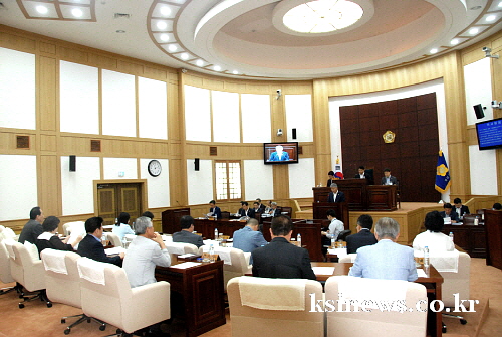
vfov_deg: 48.1
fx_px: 377
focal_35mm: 27
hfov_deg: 67.3
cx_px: 251
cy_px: 168
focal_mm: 18
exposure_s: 1/80
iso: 1250
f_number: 5.6
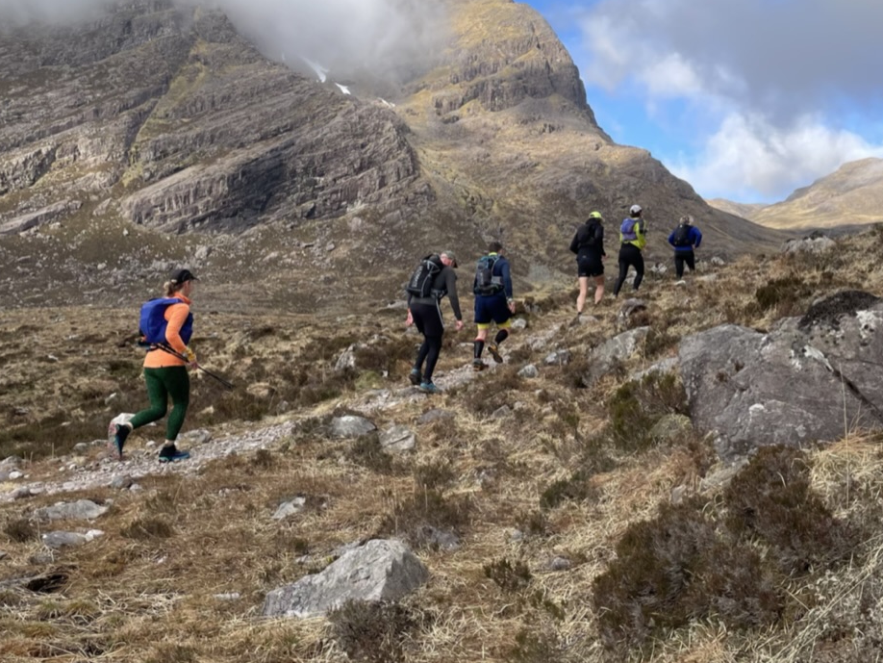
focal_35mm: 29
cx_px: 467
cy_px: 297
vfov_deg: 48.2
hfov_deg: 61.6
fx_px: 740
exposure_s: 1/2398
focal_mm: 4.2
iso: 32
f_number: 1.6
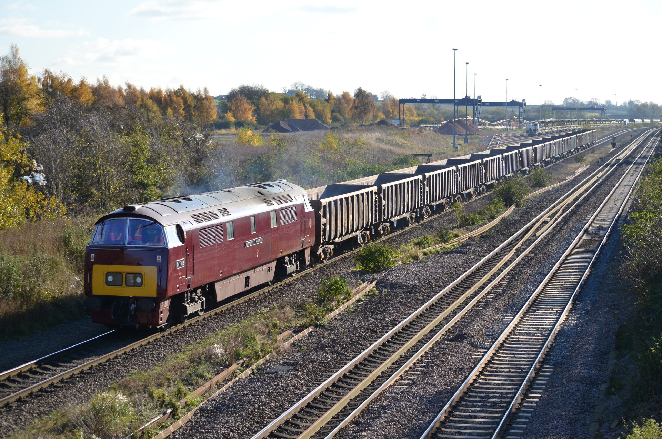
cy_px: 220
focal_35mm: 82
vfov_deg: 16.5
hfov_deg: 24.7
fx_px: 1514
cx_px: 331
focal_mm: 55
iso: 400
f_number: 5.6
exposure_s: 1/1250
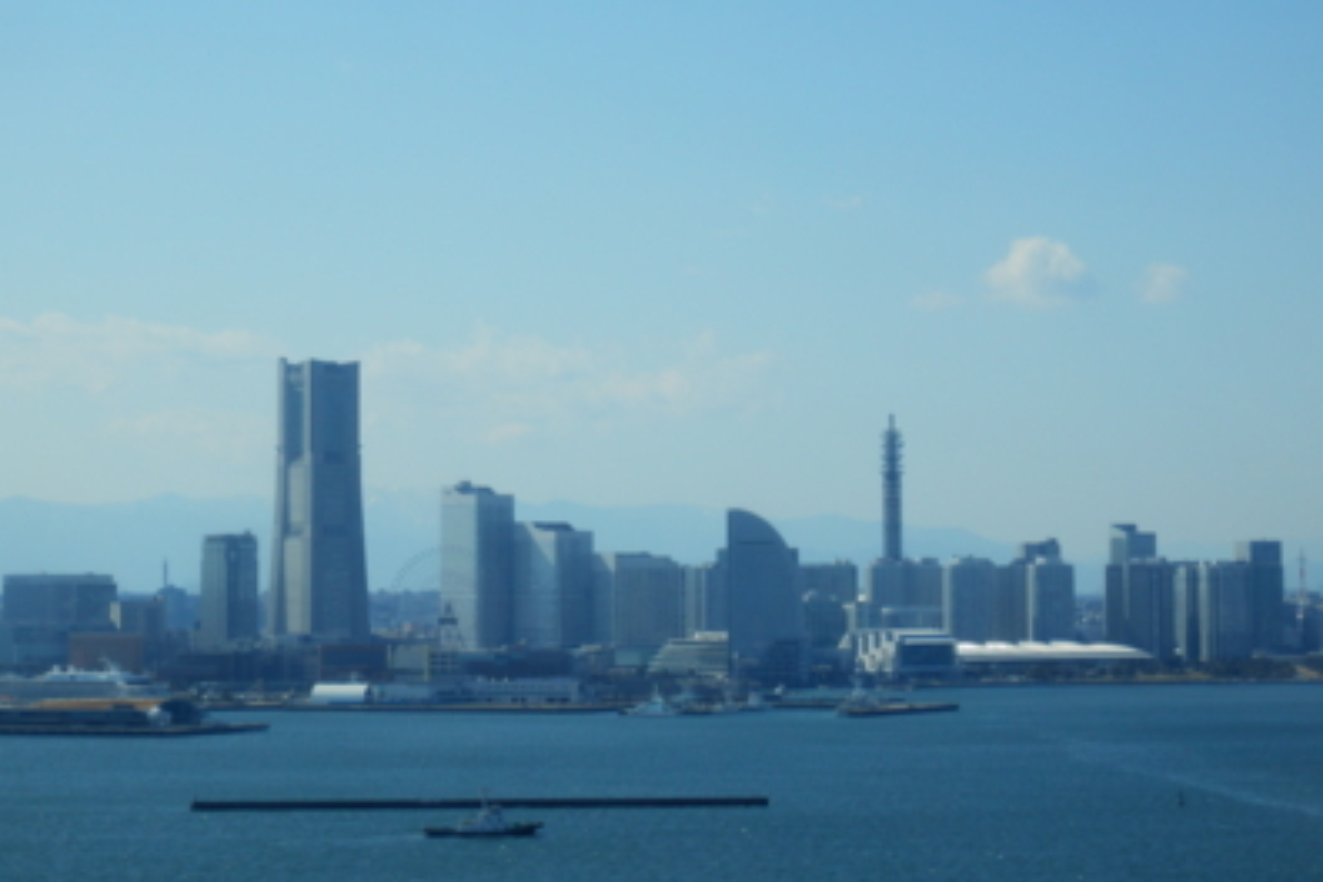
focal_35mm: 102
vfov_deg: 13.4
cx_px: 658
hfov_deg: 20.0
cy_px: 411
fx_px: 3748
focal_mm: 17.3
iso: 80
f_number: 4.9
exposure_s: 1/800
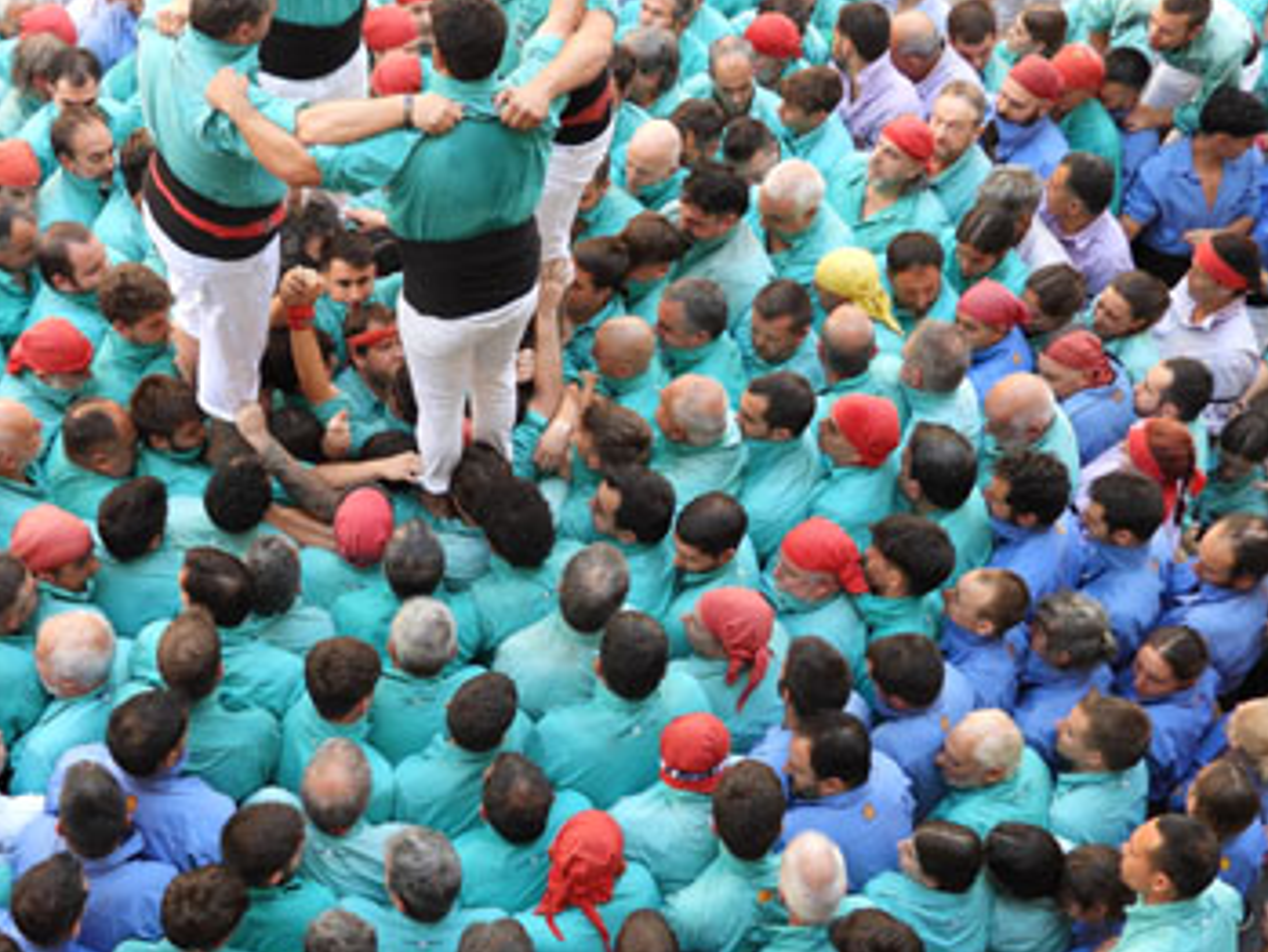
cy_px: 580
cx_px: 454
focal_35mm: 54
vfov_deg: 27.0
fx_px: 1979
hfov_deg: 35.3
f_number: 3.2
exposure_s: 1/80
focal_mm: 7.4
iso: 100
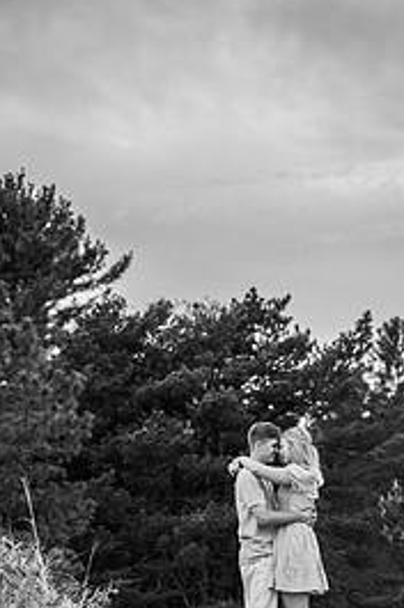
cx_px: 252
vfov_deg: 17.1
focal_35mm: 119
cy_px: 447
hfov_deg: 11.5
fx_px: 2008
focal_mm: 70
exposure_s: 1/1000
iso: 320
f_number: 2.8
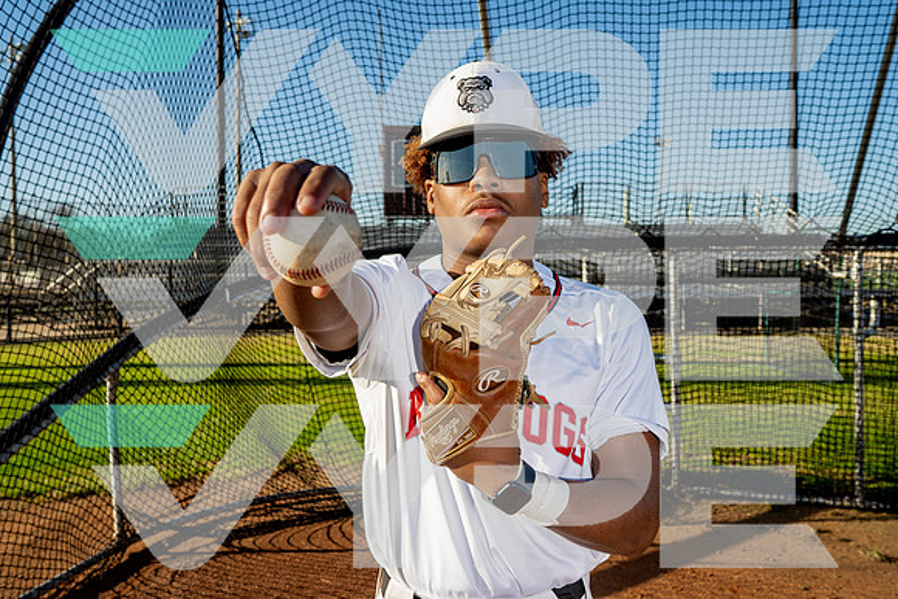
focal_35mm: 35
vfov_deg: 37.9
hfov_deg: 54.4
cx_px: 449
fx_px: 873
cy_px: 300
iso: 64
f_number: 7.1
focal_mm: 35
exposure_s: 1/250
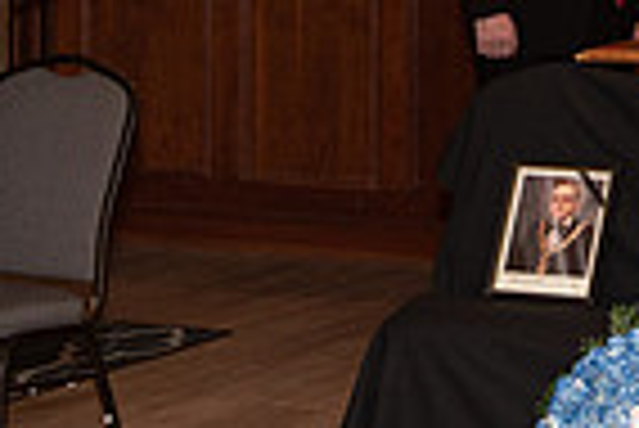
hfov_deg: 13.2
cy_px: -209
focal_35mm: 155
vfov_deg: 8.7
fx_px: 2754
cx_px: 536
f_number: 4
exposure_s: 1/200
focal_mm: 38
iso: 800
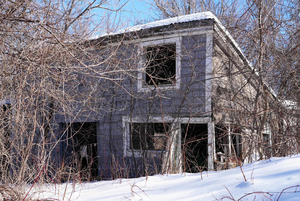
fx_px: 417
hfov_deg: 39.6
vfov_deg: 27.0
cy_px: 100
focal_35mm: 50
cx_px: 150
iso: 80
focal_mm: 50
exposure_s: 1/125
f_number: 8
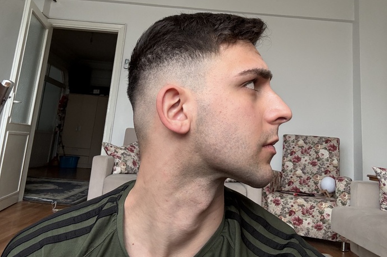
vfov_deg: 39.8
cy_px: 59
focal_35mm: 32
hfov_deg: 58.7
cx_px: 194
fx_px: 344
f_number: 1.9
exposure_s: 1/83
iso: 80
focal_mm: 2.69
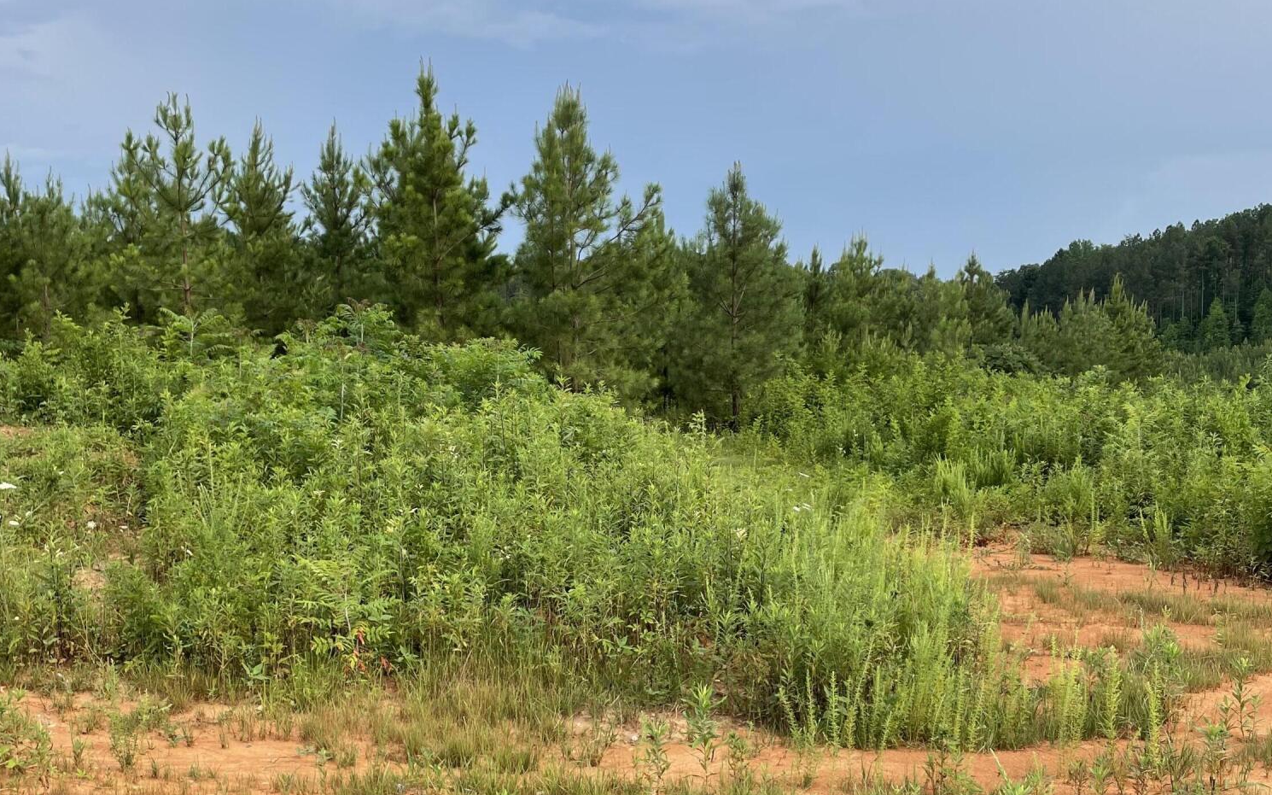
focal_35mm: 37
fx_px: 1283
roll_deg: +2.1
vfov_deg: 34.2
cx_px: 636
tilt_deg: -5.2
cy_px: 523
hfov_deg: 52.8
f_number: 1.6
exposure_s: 1/1642
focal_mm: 4.2
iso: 32
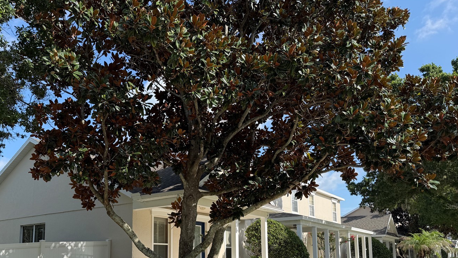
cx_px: 198
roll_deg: +0.5
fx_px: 389
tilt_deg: +8.1
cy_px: 206
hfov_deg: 60.8
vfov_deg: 35.5
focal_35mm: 32
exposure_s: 1/2299
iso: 80
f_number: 1.78
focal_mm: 6.76
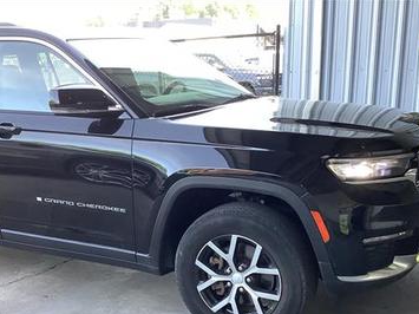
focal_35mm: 44
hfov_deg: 42.9
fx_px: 532
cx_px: 201
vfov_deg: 32.4
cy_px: 222
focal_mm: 3.3
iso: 80
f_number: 2.4
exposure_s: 1/120
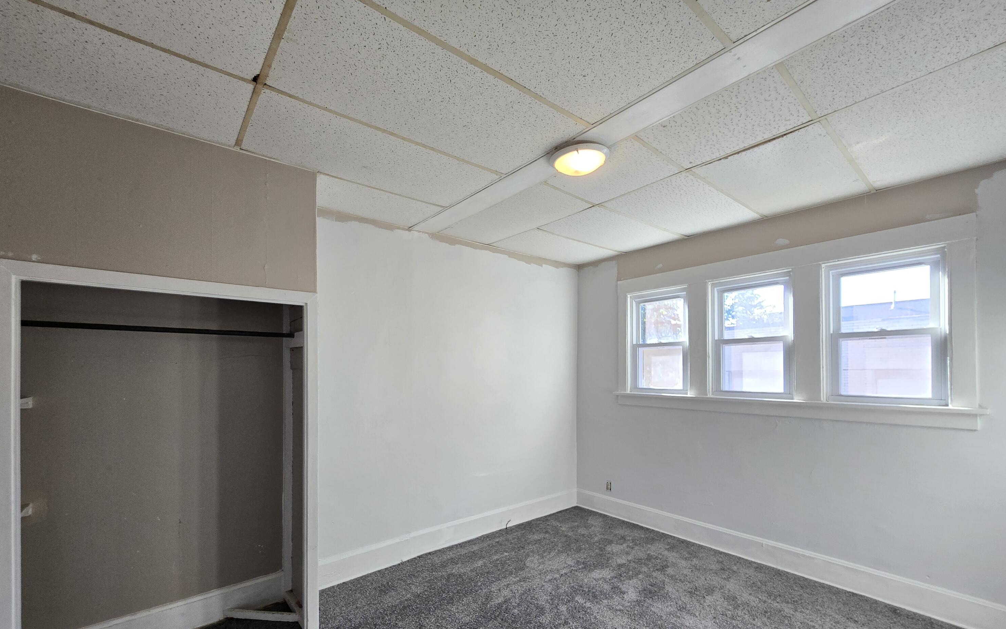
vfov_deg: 77.9
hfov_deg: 105.3
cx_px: 499
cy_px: 371
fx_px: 384
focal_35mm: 14
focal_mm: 2.2
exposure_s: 1/60
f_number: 2.2
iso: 80
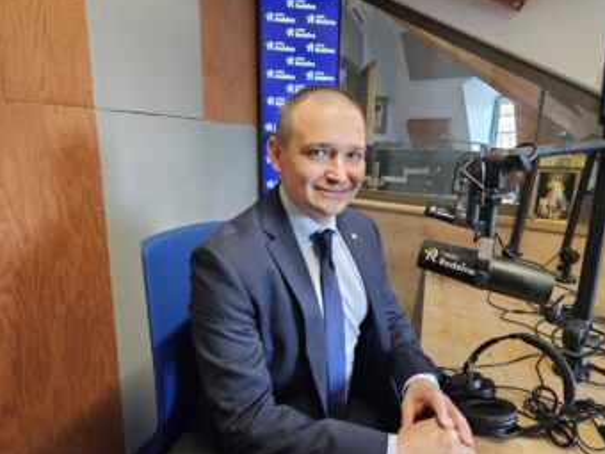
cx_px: 312
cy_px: 228
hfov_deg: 71.6
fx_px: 419
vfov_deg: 56.8
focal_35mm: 24
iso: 640
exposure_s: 1/50
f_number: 1.8
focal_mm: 5.4
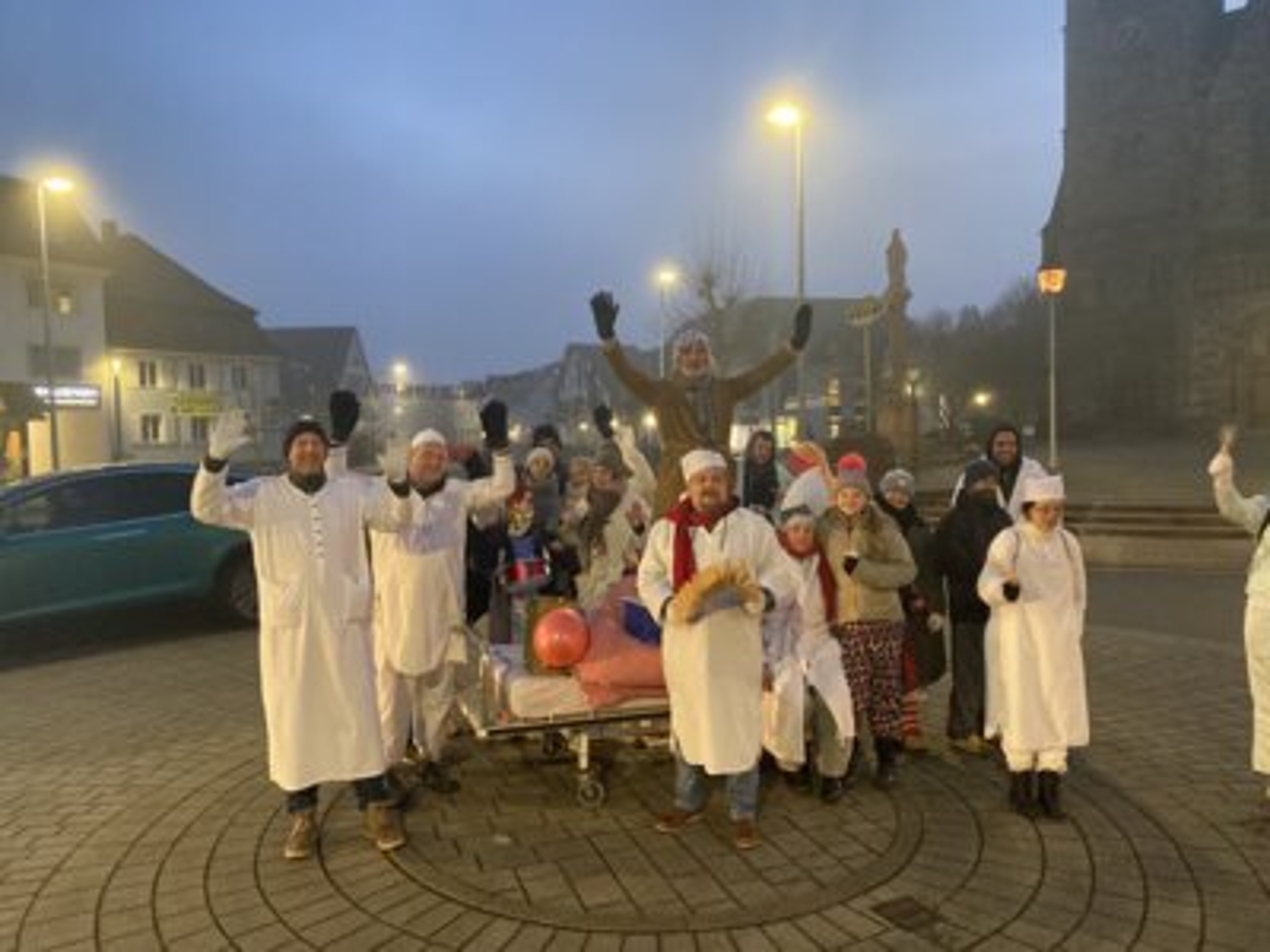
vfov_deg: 53.1
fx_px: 954
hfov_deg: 67.3
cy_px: 476
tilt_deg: -5.1
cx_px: 635
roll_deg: +1.4
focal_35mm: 26
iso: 640
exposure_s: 1/25
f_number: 1.8
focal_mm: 4.25
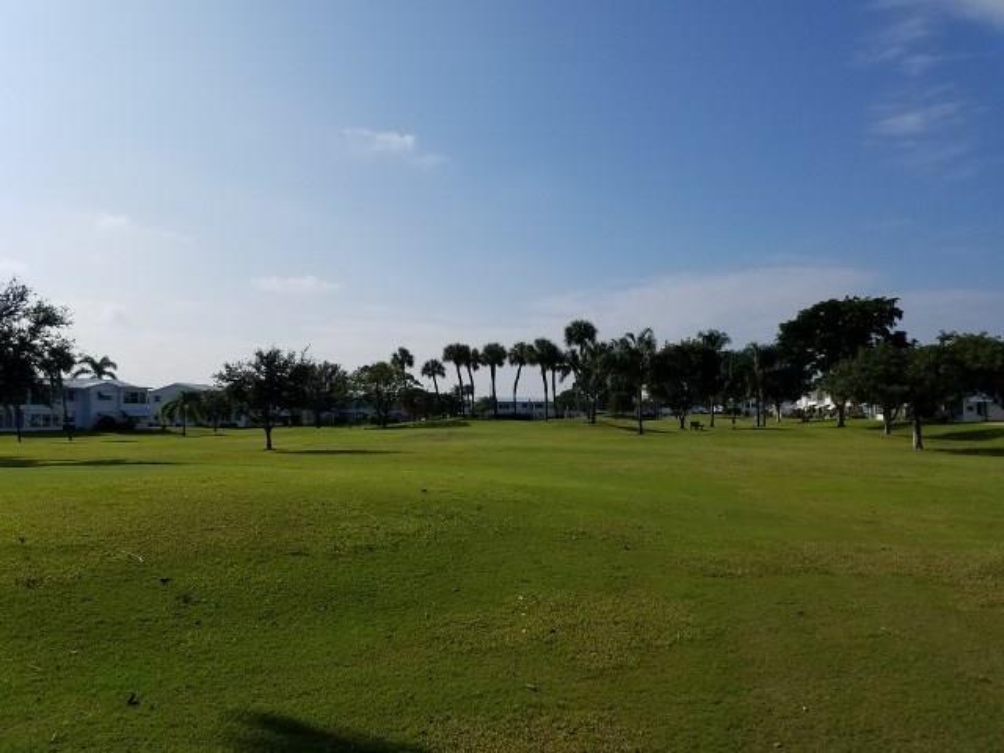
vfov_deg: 53.1
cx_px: 502
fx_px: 754
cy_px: 376
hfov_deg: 67.3
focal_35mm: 26
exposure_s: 1/7424
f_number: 1.7
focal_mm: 4.2
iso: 50
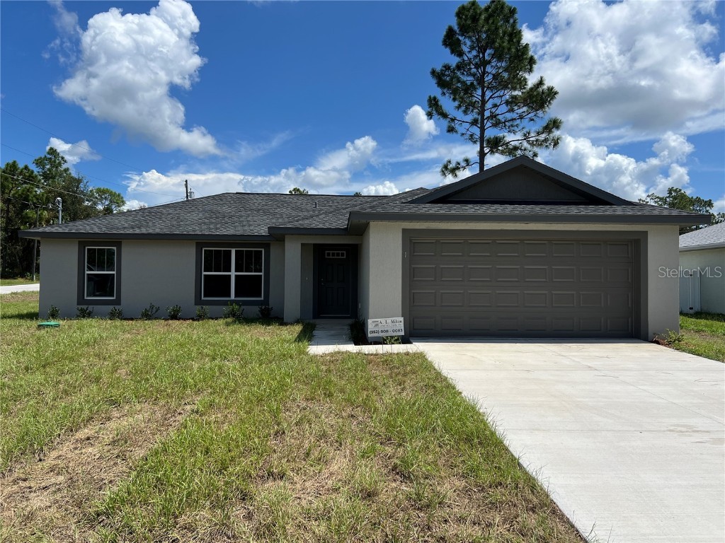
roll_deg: -0.8
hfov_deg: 67.3
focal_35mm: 26
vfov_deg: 53.1
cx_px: 362
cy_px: 272
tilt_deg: +1.1
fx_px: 545
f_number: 1.5
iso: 50
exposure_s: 1/6579
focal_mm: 5.7
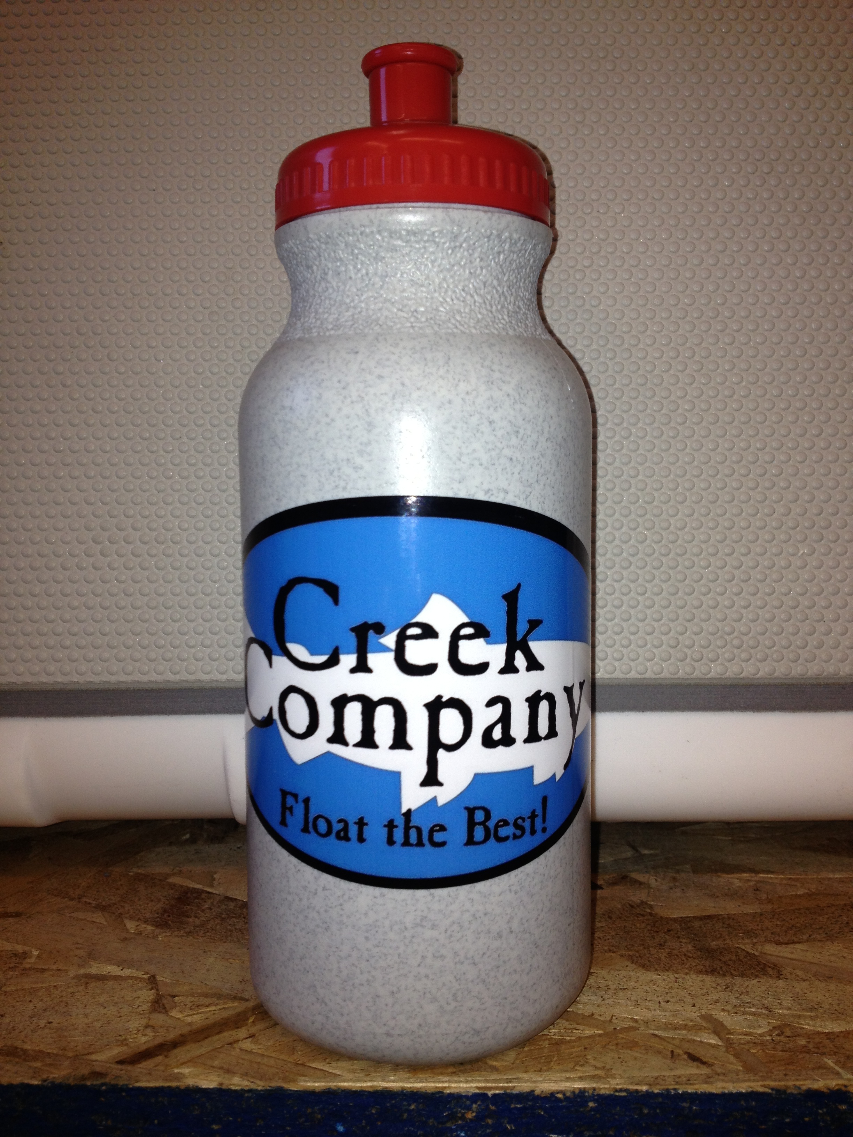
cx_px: 426
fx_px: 1150
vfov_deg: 52.6
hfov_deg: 40.7
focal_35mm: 35
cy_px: 568
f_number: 2.4
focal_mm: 4.28
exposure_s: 1/88
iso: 50
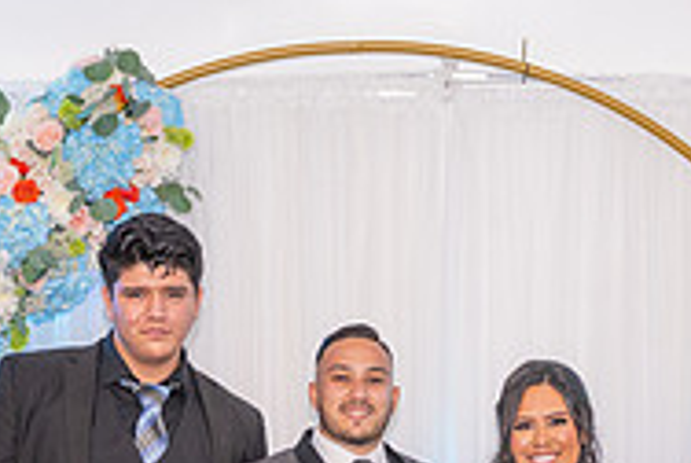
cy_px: 667
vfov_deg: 15.9
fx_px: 1538
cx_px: 323
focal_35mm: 80
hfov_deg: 25.3
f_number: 3.5
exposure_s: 1/200
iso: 1000
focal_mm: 26
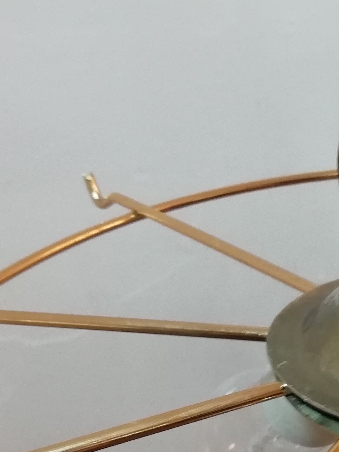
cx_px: 359
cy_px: 320
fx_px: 810
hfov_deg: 22.5
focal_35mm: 62
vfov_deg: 30.8
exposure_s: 1/33.3
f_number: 2.2
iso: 100
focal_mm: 3.46
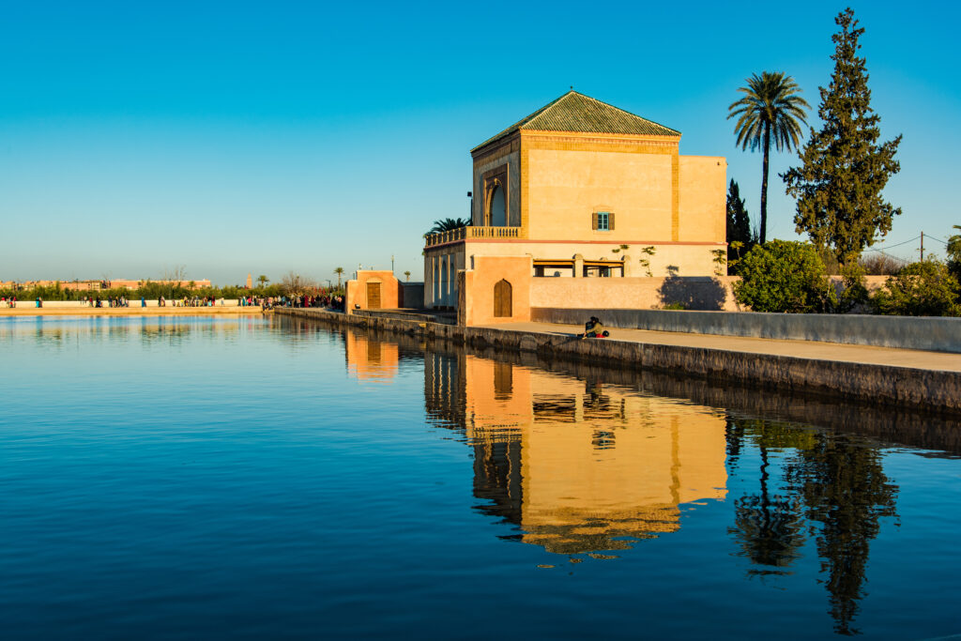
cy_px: 320
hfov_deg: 53.1
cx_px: 480
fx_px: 961
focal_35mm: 36
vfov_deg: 36.9
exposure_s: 1/250
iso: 100
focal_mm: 36
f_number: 9
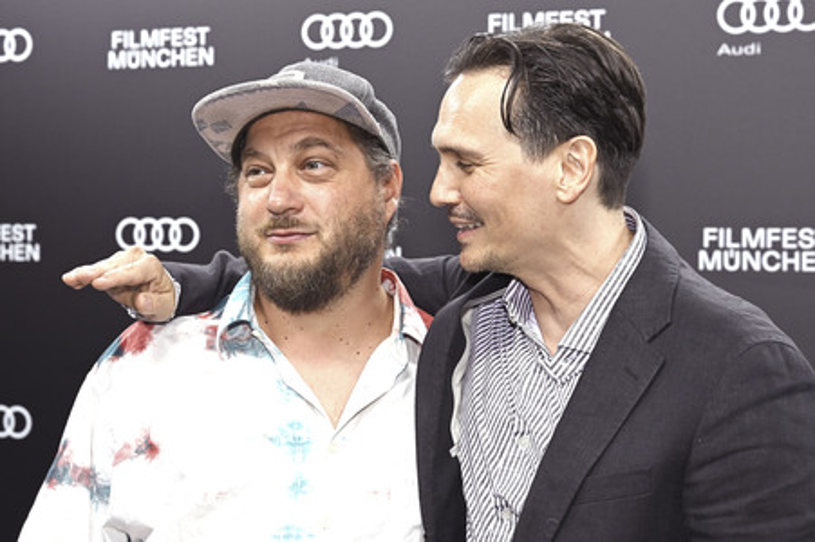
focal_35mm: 63
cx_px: 408
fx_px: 1425
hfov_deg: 31.9
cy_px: 271
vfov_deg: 21.5
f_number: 6.3
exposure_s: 1/200
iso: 800
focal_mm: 63
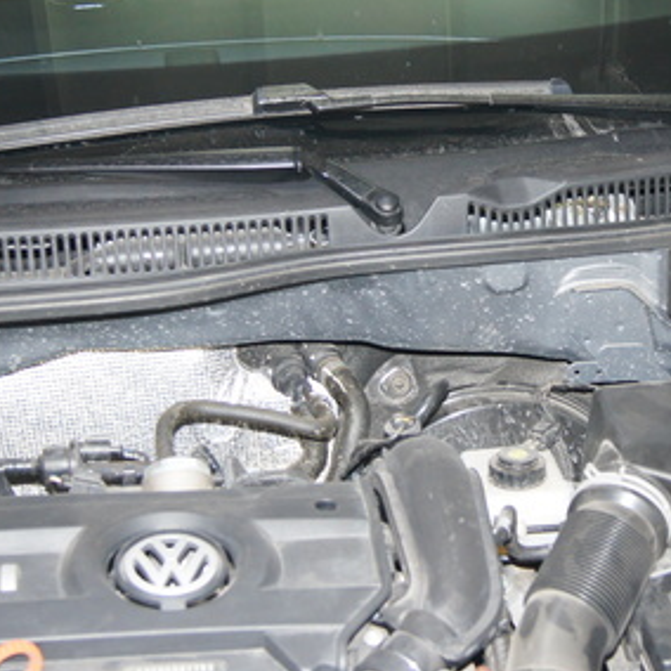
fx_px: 1996
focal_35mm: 91
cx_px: 513
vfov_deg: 19.0
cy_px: 230
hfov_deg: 18.9
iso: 400
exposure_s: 1/60
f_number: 4
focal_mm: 26
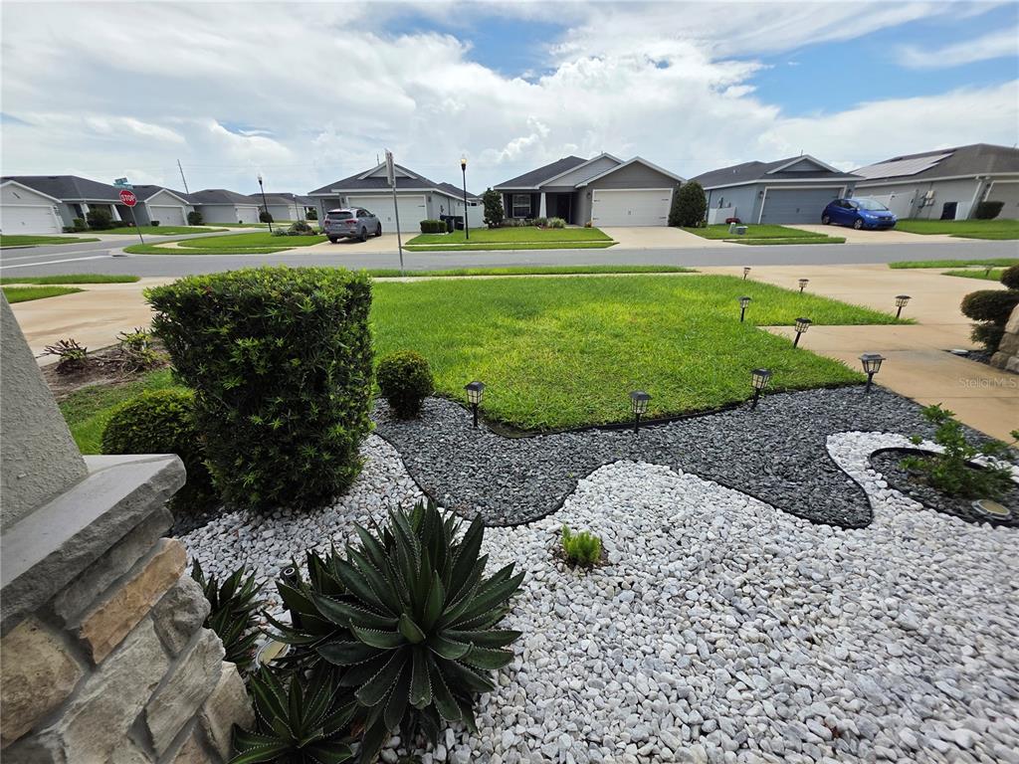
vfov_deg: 89.9
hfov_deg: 106.2
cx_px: 510
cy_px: 382
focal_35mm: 13
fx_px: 383
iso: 40
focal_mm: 2.2
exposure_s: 1/2016
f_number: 1.9
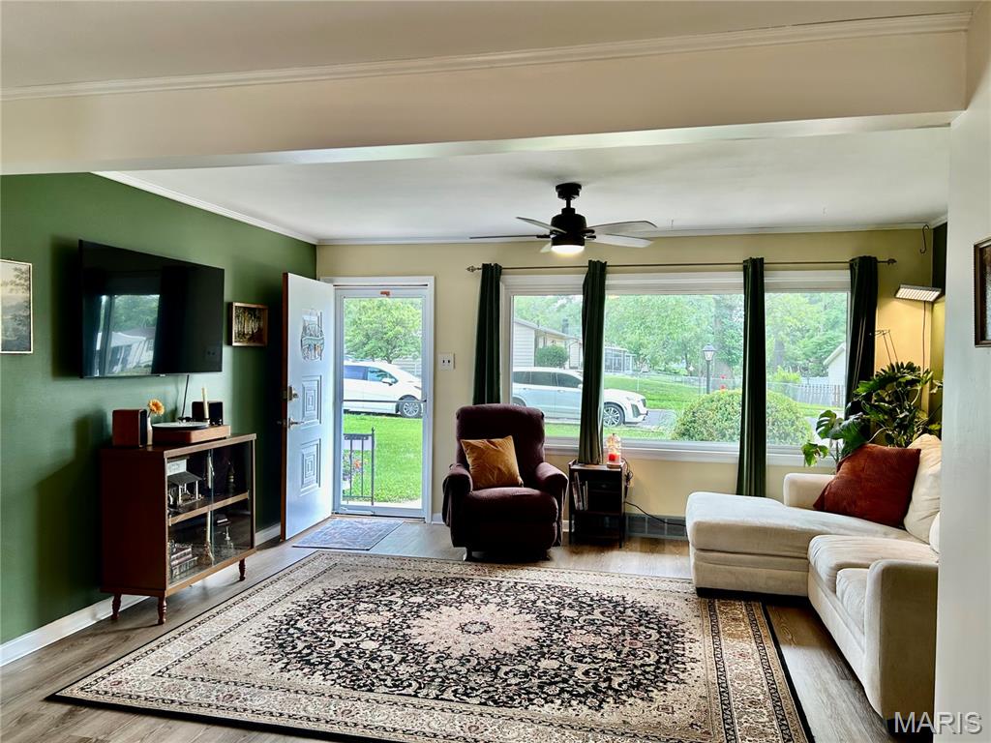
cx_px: 496
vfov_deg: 53.1
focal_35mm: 26
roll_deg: +0.2
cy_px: 372
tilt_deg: -2.4
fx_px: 744
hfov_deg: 67.3
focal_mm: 5.7
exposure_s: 1/120
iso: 40
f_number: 1.5
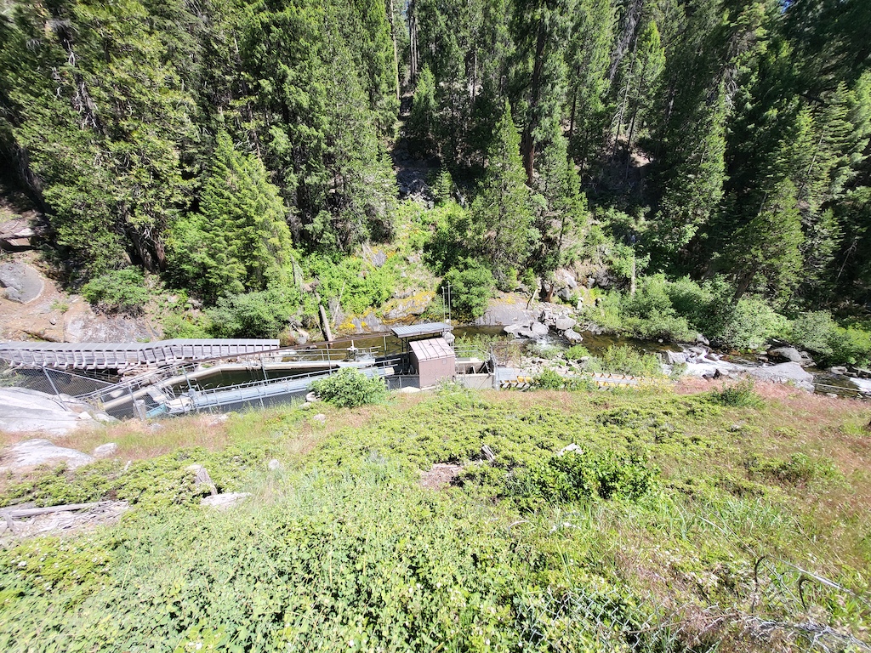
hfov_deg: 106.2
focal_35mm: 13
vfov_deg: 89.9
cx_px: 436
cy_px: 326
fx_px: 327
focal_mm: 1.74
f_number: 2.2
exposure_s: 1/475
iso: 32
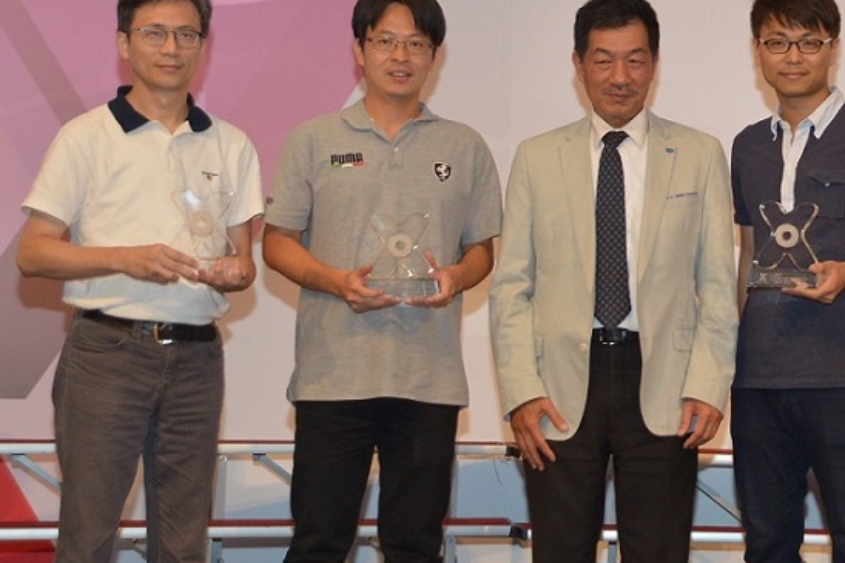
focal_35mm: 122
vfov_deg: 11.2
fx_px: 2863
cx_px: 690
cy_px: 204
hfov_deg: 16.7
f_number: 5.6
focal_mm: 56
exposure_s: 1/100
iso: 2000
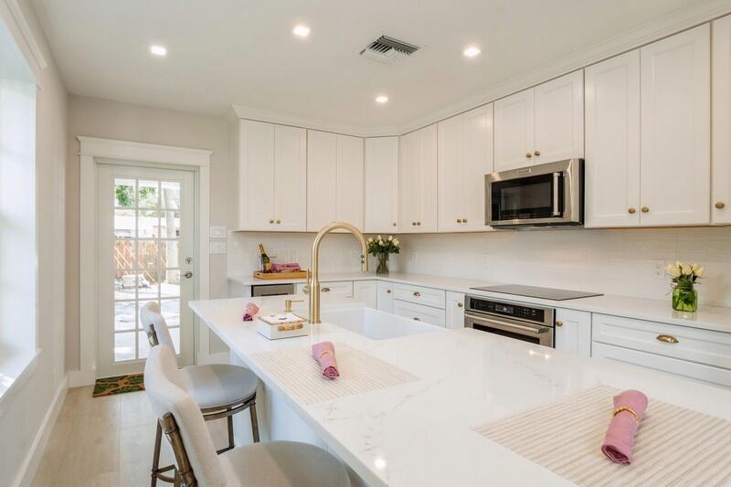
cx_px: 366
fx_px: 365
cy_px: 244
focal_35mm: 18
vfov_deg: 67.4
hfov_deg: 90.0
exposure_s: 1/8
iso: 200
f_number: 9
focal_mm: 12
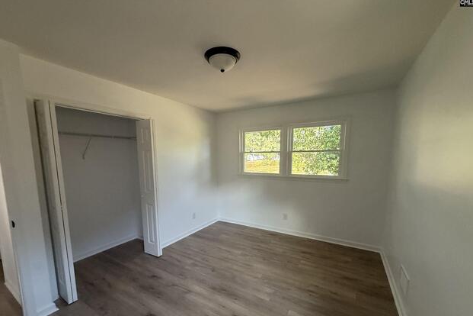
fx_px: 197
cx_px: 232
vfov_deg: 76.8
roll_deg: -0.1
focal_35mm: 15
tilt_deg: -7.6
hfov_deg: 100.4
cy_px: 182
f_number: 2.2
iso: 320
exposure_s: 1/99
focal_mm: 2.22
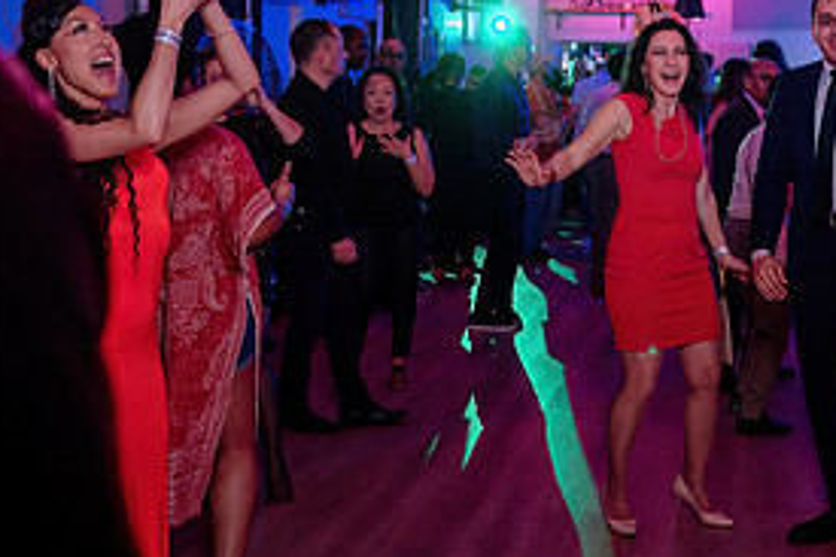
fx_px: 1416
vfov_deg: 22.1
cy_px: 189
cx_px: 583
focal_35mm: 61
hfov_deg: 32.5
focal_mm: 24
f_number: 3.5
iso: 800
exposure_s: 1/50
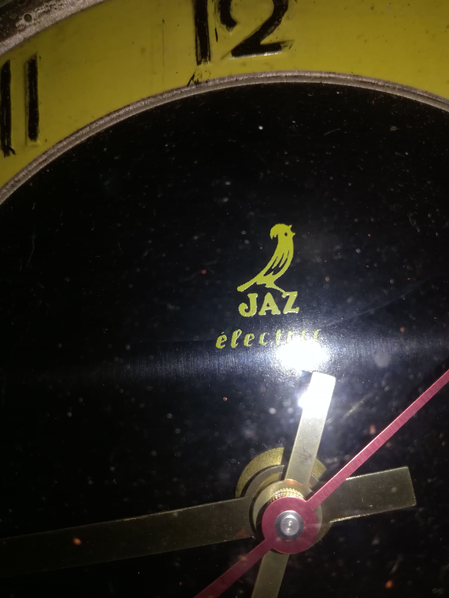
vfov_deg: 65.3
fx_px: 467
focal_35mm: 27
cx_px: 224
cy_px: 299
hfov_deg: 51.4
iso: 50
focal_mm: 3.79
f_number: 2
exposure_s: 1/211
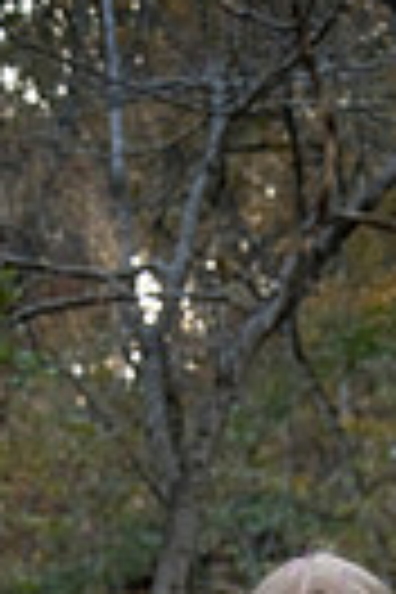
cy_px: 986
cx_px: 302
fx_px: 2706
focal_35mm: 164
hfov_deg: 8.4
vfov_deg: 11.8
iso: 800
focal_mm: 48
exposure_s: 1/250
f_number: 5.6
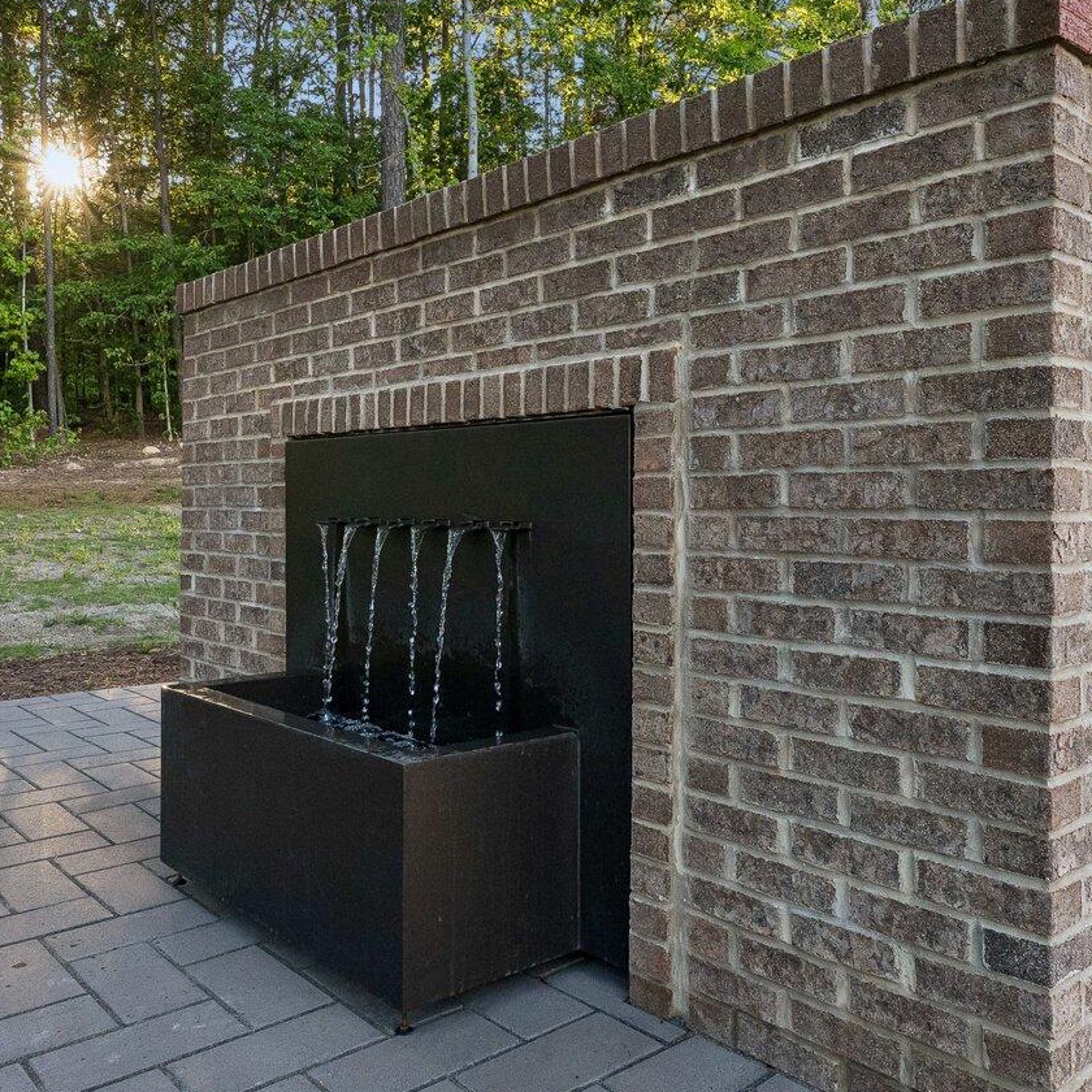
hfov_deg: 55.6
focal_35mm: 29
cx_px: 568
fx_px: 1035
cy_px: 518
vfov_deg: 55.6
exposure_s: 1/400
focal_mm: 14
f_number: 9
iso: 1250
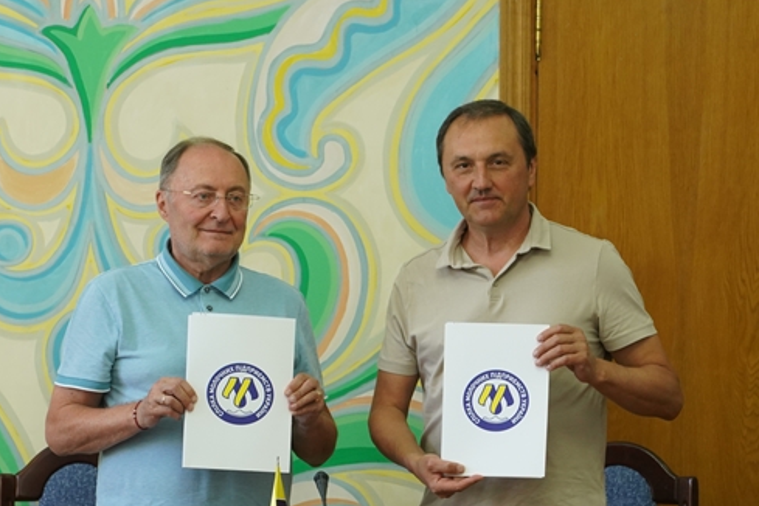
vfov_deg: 4.2
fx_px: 6894
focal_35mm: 327
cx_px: 368
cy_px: 366
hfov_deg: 6.3
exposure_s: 1/50
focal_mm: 200
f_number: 8
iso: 2000
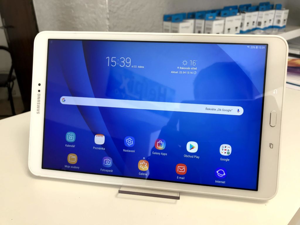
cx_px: 150
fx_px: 243
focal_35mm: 28
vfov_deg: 49.7
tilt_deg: -25.4
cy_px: 112
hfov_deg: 63.4
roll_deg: +0.6
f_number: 1.8
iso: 32
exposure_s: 1/50
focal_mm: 3.99
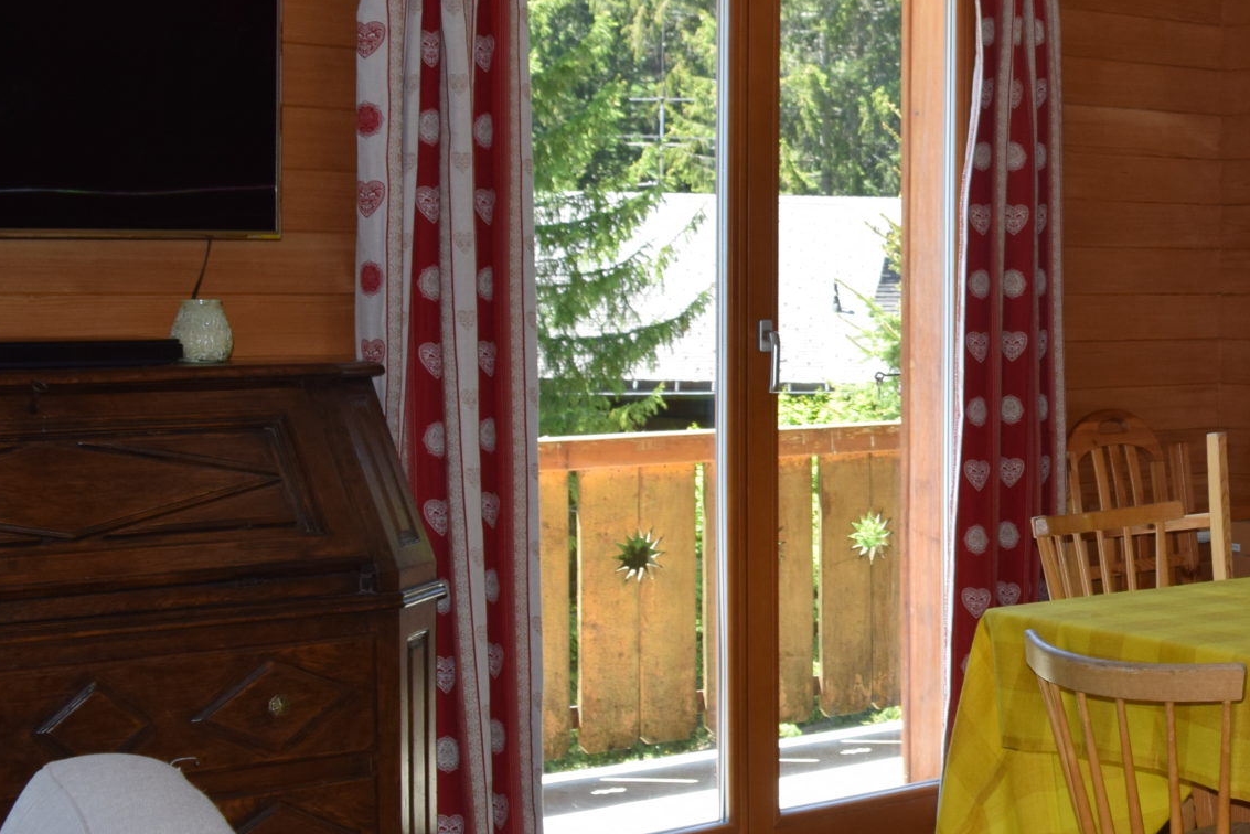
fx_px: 2118
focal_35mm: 61
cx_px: 1276
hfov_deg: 30.4
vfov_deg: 22.2
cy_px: 346
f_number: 5.6
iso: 360
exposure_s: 1/125
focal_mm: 18
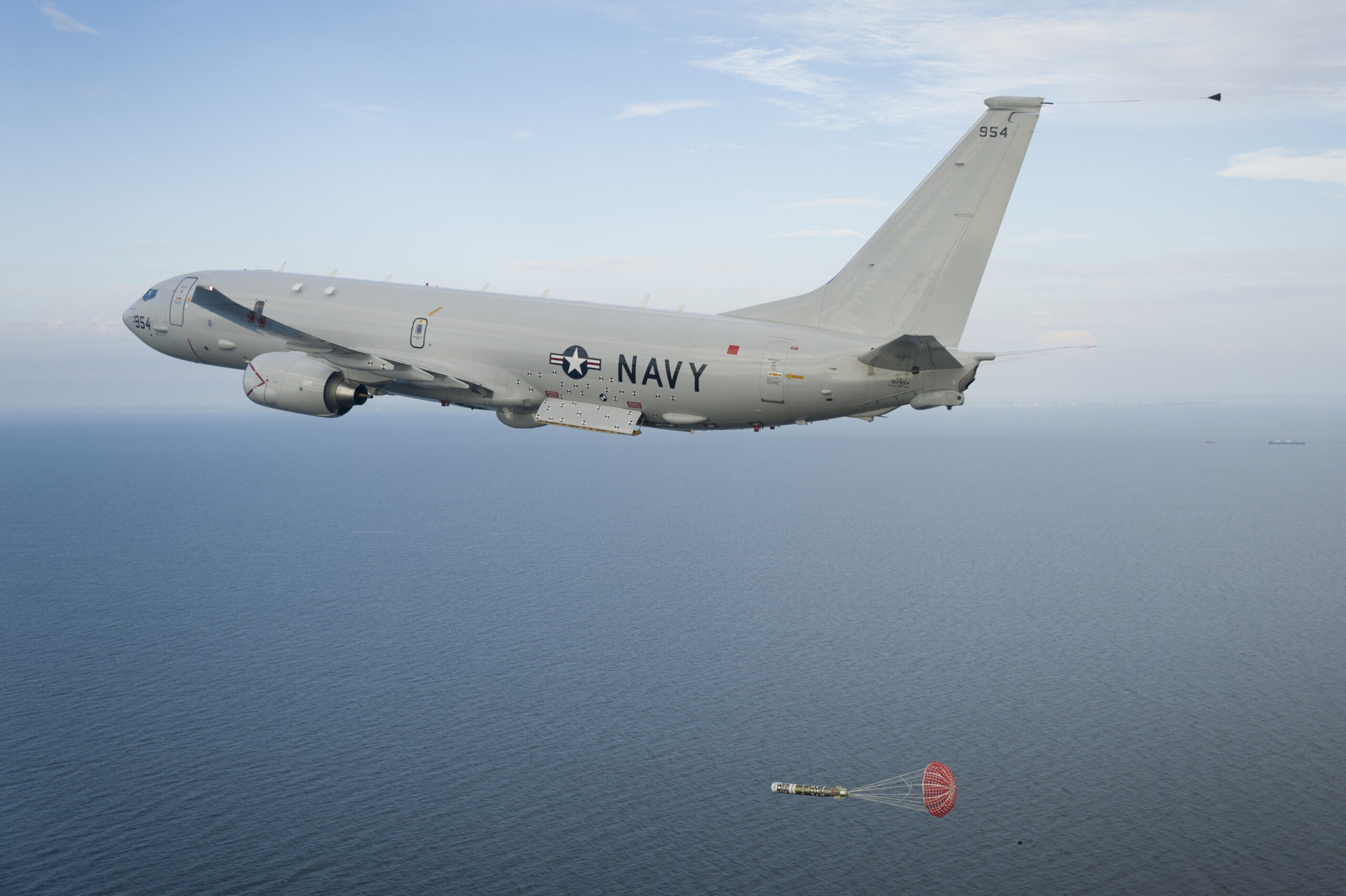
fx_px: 1345
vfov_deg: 36.8
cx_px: 673
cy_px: 448
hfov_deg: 53.2
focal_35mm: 36
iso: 400
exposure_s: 1/1600
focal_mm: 36
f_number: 5
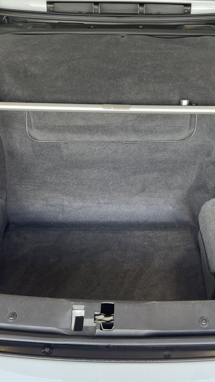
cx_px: 114
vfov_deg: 54.0
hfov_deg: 32.0
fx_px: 375
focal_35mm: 37
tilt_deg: -39.5
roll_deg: -0.2
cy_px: 179
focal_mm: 4.2
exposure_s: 1/100
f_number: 1.6
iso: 64
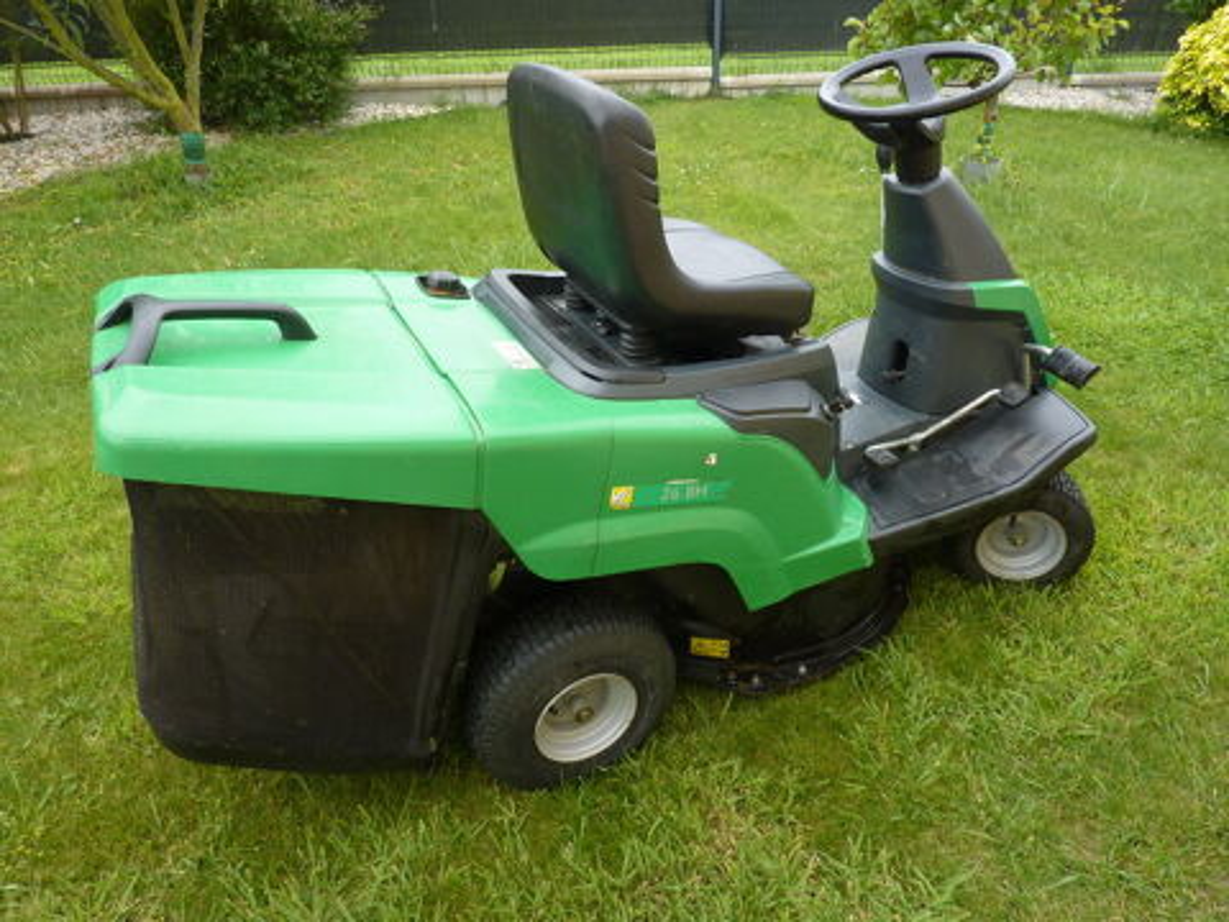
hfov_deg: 69.4
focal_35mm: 25
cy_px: 461
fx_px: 888
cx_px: 614
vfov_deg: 54.9
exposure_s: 1/100
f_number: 4
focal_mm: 4.1
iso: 80
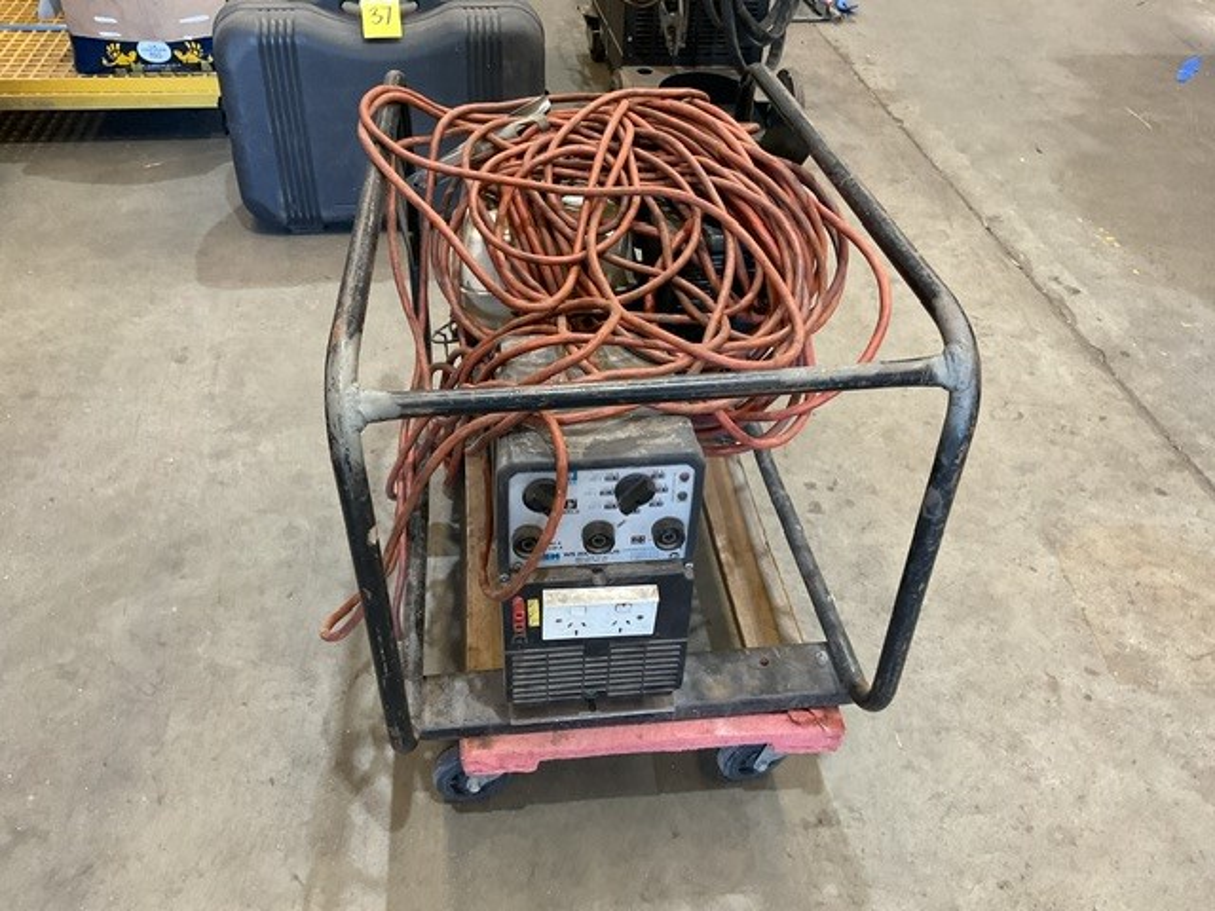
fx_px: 1018
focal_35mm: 29
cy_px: 456
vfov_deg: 48.2
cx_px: 608
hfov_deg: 61.7
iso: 160
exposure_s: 1/60
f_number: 1.8
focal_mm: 3
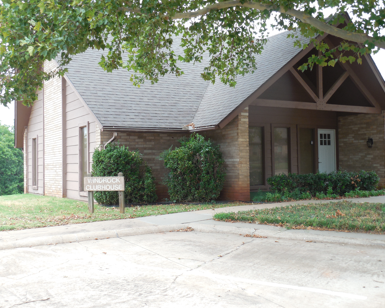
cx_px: 202
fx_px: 467
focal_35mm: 41
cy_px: 153
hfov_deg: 44.8
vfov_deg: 36.5
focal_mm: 7
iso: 125
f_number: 3.8
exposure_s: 1/160
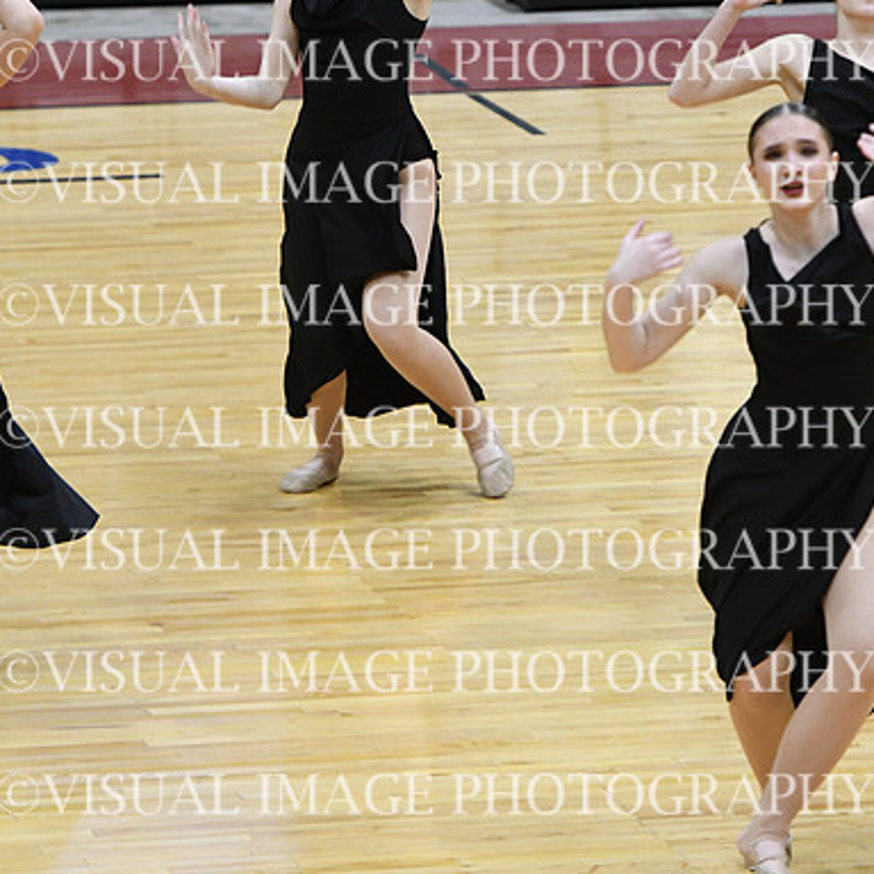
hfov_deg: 6.1
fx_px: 8255
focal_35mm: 289
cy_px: 244
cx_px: 436
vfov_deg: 6.1
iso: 4000
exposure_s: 1/400
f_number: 3.5
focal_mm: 150
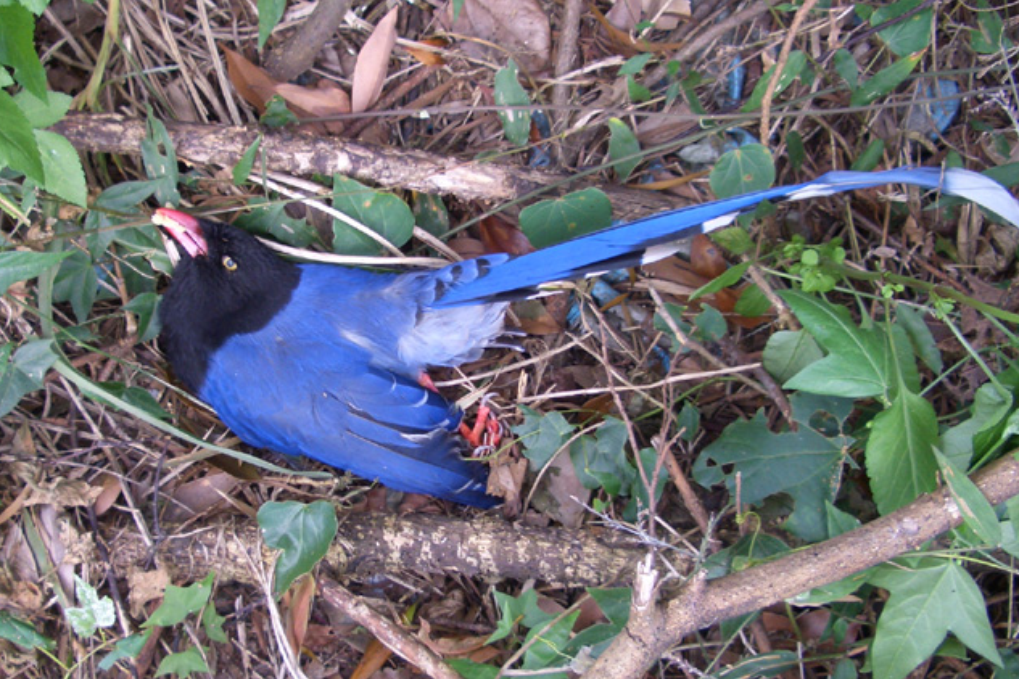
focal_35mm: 46
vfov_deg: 29.2
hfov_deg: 42.7
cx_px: 441
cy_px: 354
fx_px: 1302
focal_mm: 5.8
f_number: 2.6
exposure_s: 1/25
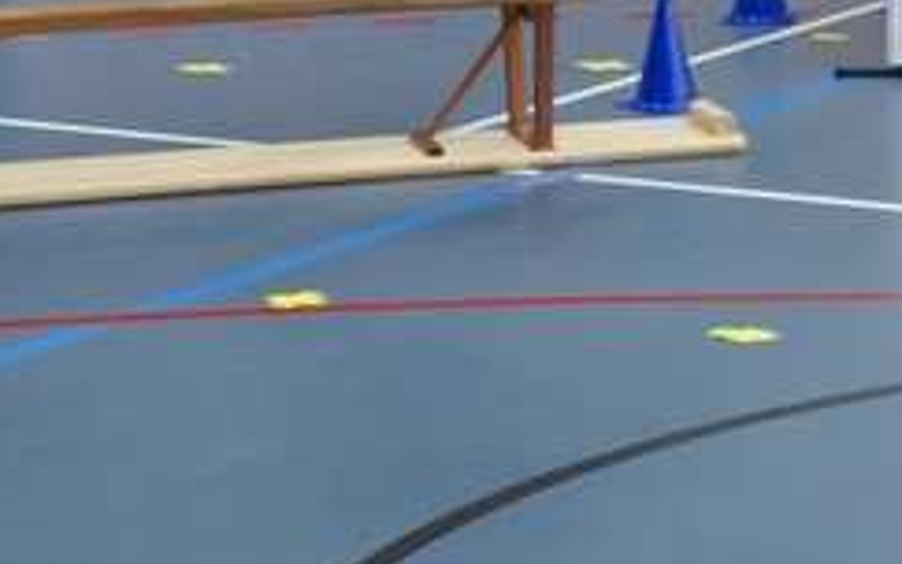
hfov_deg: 12.3
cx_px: 540
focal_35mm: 170
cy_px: 45
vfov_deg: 7.7
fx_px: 4180
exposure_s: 1/60
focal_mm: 50
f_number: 5.6
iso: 800
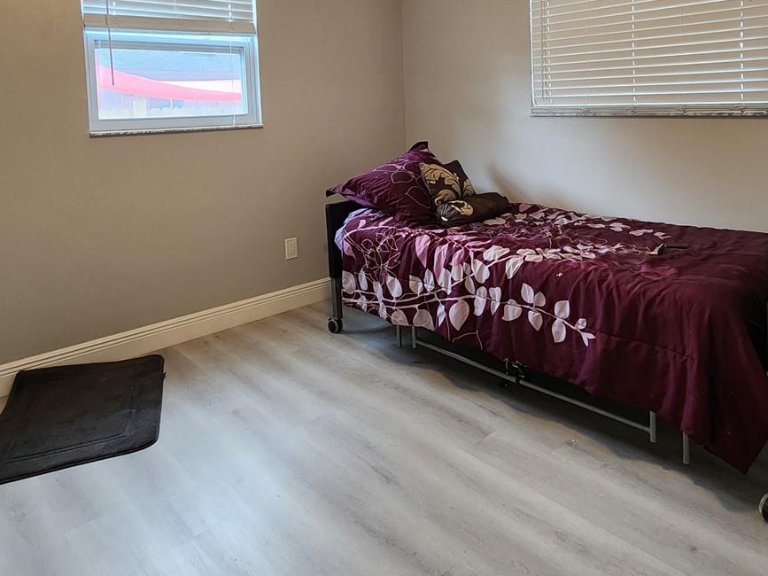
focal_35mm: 24
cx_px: 447
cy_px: 136
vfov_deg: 53.9
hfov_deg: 71.1
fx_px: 532
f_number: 2.2
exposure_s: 1/30
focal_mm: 2.2
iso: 320
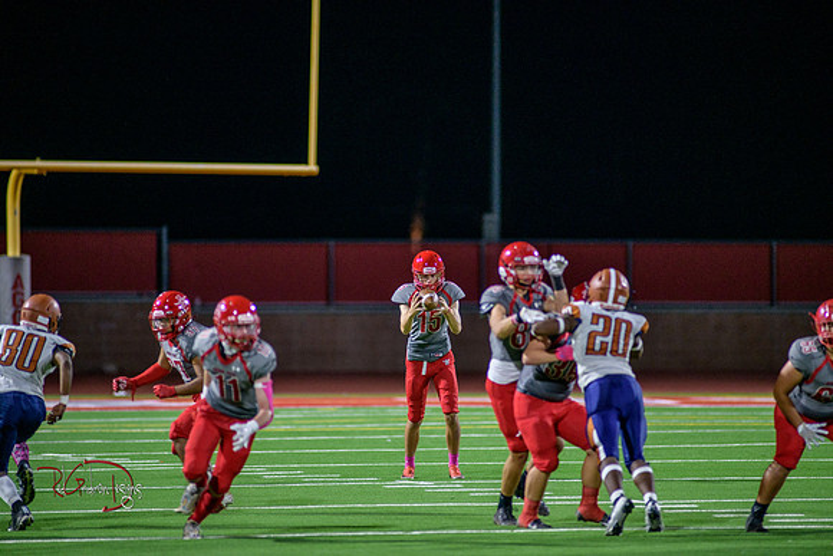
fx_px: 6943
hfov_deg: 6.9
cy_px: 278
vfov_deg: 4.6
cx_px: 416
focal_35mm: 300
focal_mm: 300
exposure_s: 1/500
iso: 2000
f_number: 2.8
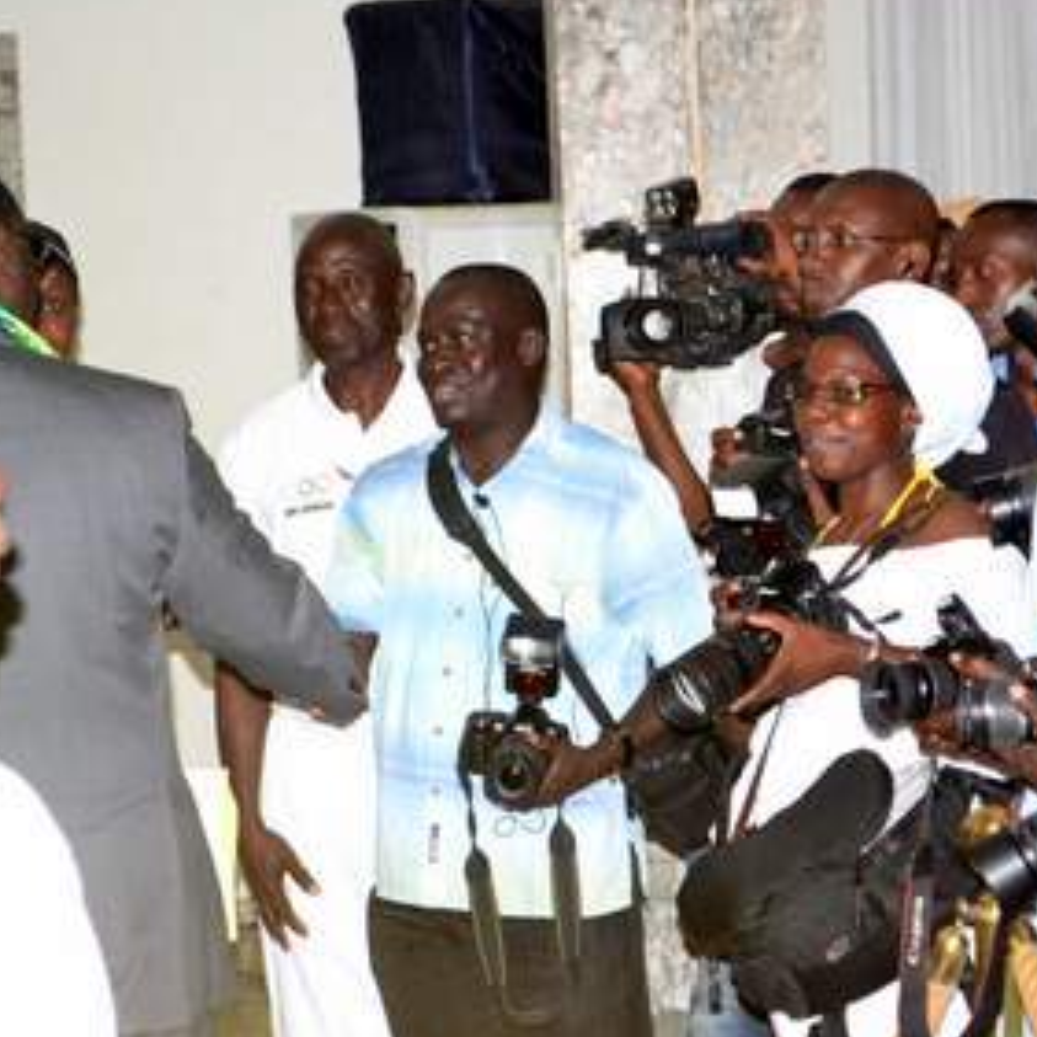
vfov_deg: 14.6
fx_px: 4058
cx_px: 738
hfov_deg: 14.5
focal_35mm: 120
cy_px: 542
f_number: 5.6
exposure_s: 1/200
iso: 3200
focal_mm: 55
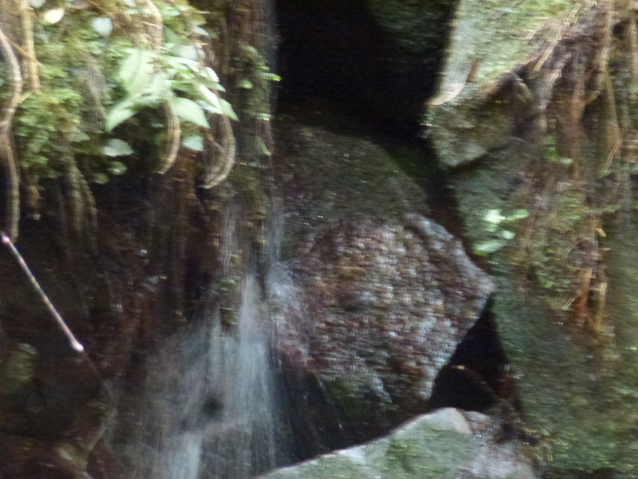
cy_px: 240
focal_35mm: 384
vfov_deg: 3.9
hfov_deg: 5.2
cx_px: 319
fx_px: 7077
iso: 1600
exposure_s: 1/8
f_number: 5.9
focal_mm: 68.8
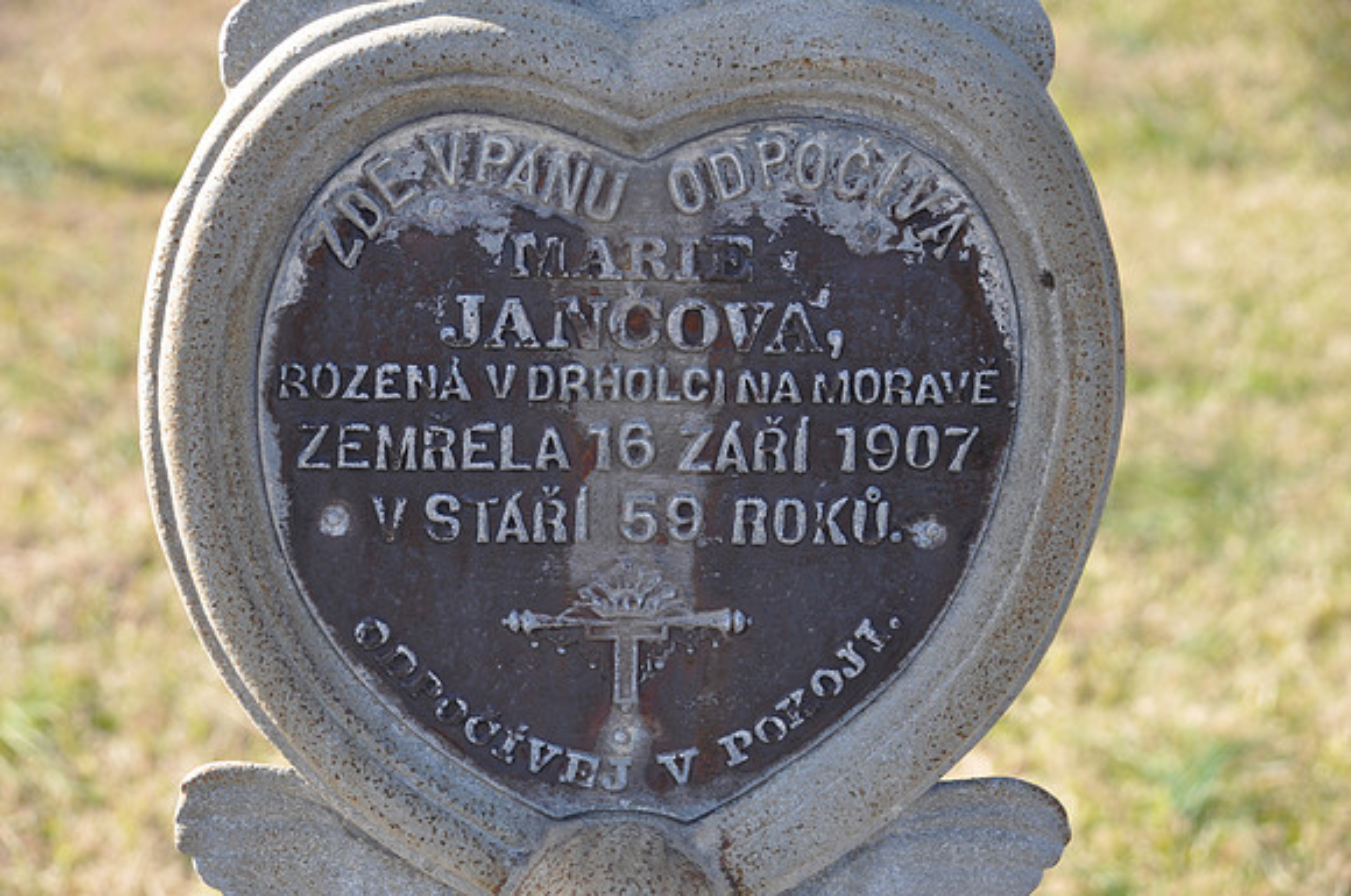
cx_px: 676
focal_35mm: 90
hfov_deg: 22.7
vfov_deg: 15.1
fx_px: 3373
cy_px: 448
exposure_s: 1/160
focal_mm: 60
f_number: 6.3
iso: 200
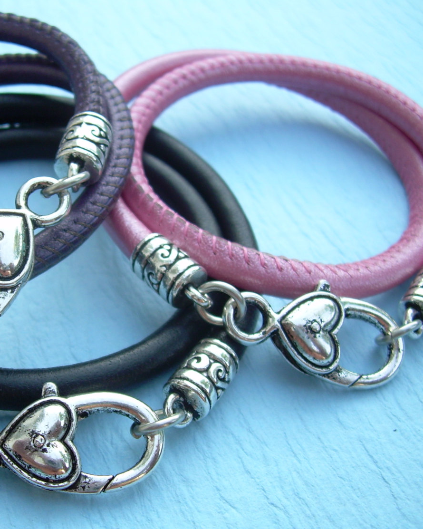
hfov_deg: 29.6
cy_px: 265
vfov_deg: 37.3
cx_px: 91
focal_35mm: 50
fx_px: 783
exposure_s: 1/77.8
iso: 50
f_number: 2.8
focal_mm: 6.3
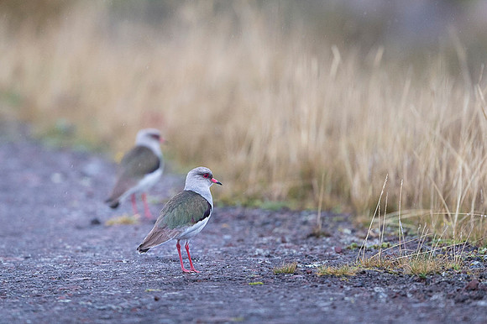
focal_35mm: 801
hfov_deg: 2.6
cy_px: 134
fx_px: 10827
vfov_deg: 1.7
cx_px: 199
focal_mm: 500
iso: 2000
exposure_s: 1/1000
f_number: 4
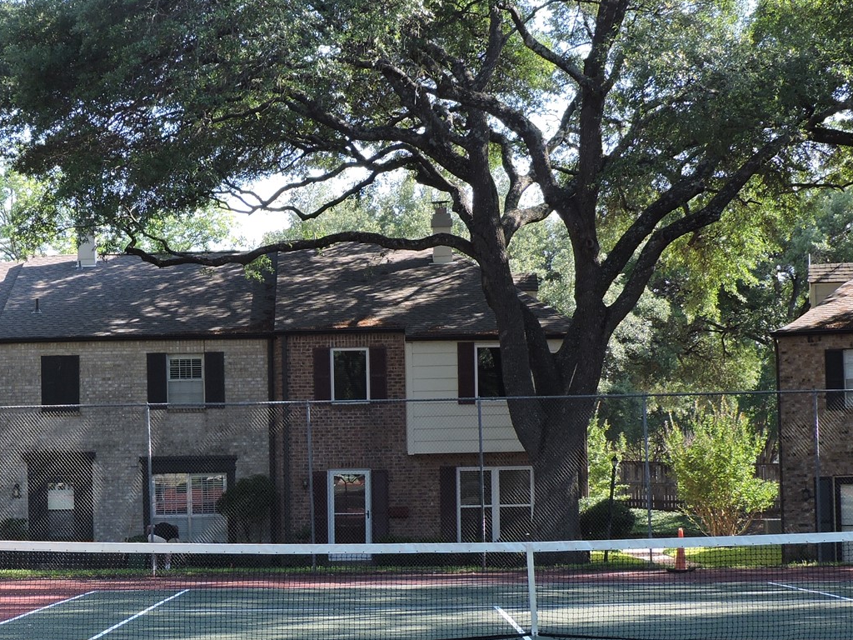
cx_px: 222
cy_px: 449
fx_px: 2119
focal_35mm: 86
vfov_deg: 17.1
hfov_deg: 22.6
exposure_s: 1/160
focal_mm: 7.7
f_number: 3.4
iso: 100
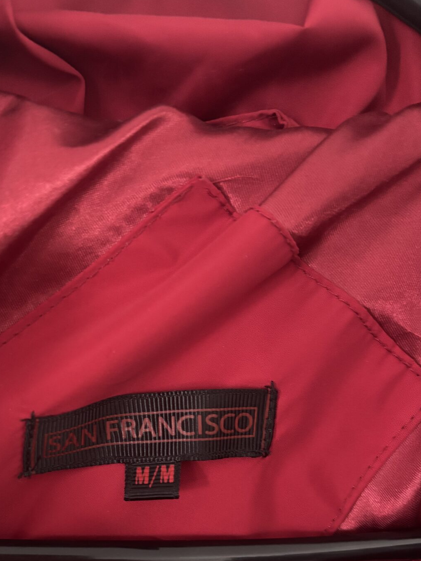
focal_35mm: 39
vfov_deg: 46.4
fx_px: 632
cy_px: 411
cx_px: 110
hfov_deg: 36.1
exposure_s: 1/30
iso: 800
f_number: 1.6
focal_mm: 5.96
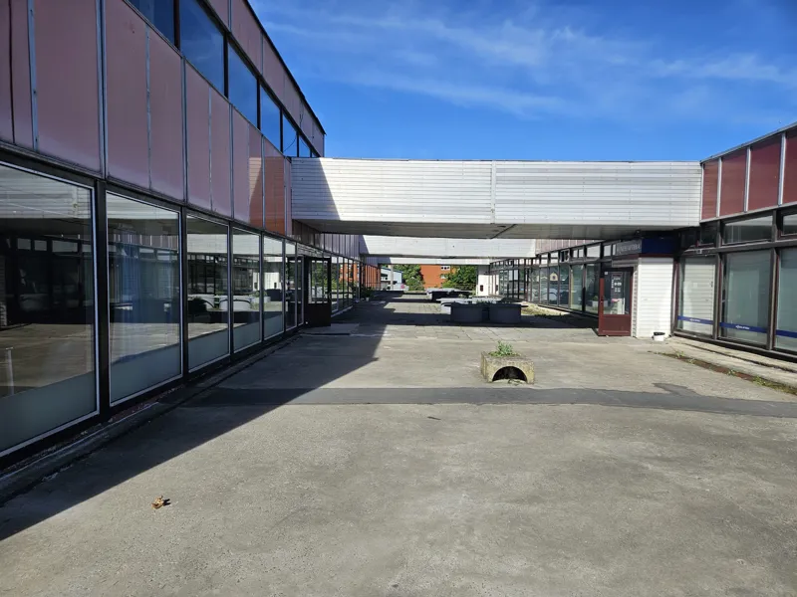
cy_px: 298
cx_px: 398
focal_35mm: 23
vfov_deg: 58.9
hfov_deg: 73.9
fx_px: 530
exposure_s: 1/2140
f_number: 1.8
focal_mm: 5.4
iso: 25
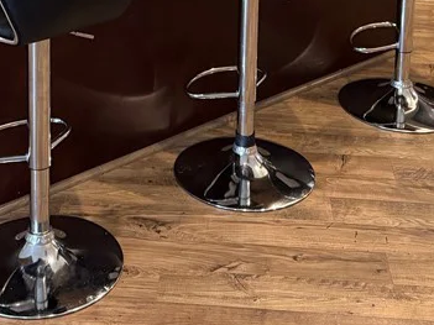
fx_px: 877
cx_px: 153
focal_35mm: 70
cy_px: -131
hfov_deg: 27.7
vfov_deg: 19.0
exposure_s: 1/60
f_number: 1.78
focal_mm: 6.76
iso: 500
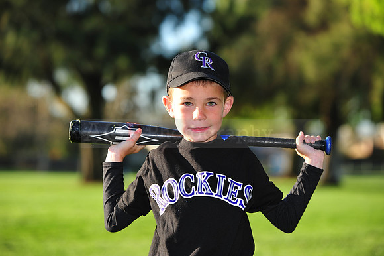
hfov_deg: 17.1
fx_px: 1279
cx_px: 192
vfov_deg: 11.4
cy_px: 128
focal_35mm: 120
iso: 200
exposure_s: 1/500
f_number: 4.5
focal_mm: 120
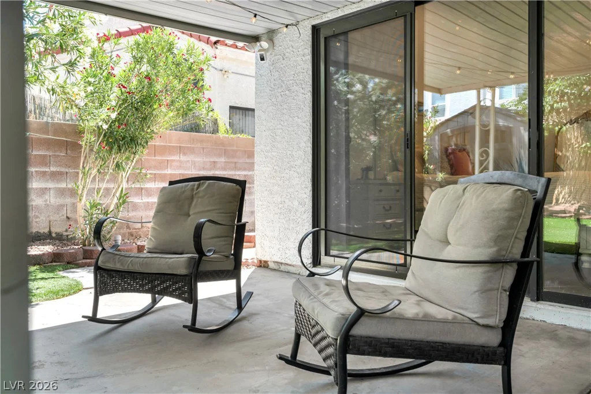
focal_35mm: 30
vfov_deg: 43.6
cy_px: 197
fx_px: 493
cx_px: 296
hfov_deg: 61.9
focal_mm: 30
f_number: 8
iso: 320
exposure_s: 1/50
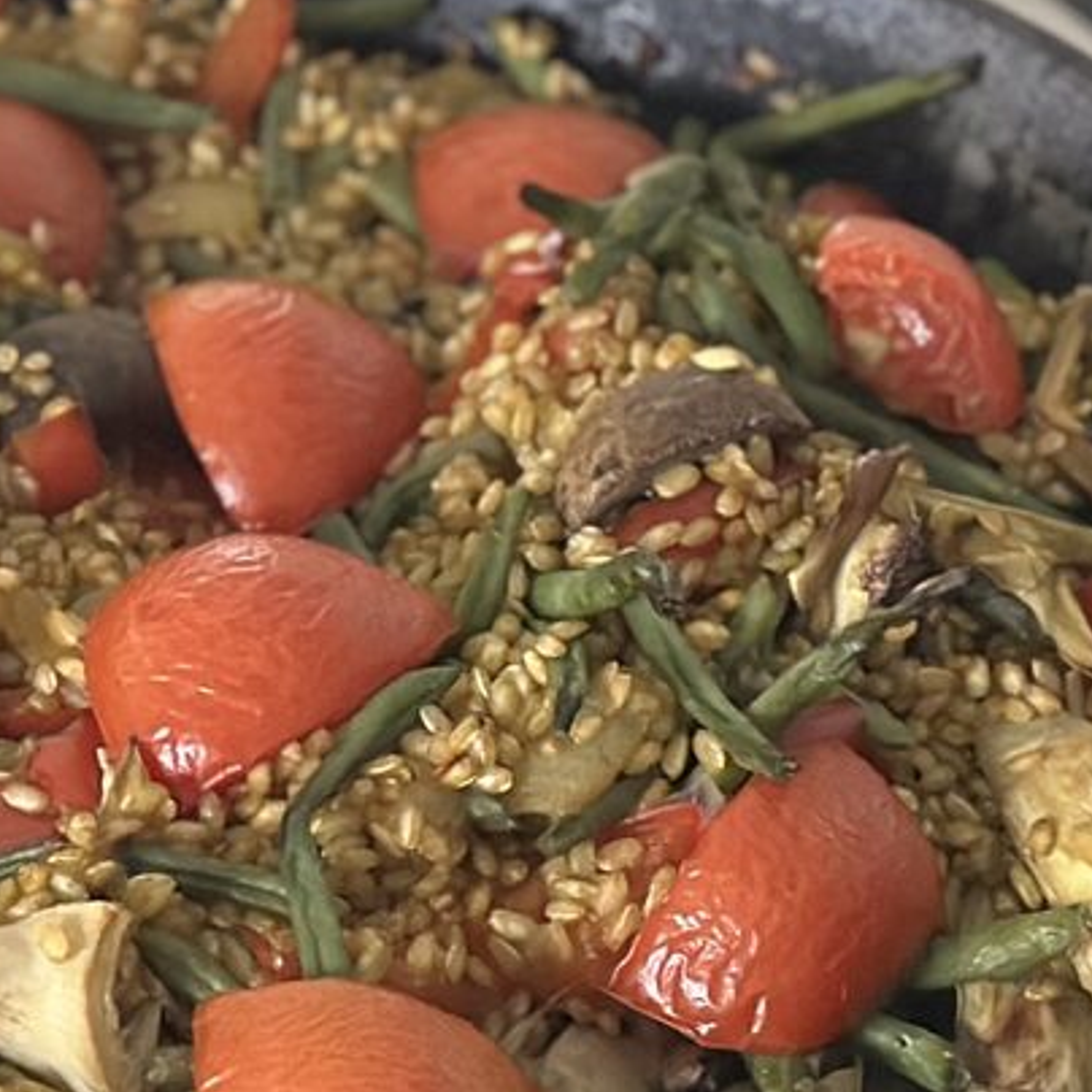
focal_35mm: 168
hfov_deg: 10.3
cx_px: 62
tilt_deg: -37.7
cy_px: 254
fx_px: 5996
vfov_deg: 10.4
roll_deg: -1.4
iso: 640
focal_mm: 6.86
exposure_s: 1/30
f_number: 1.78
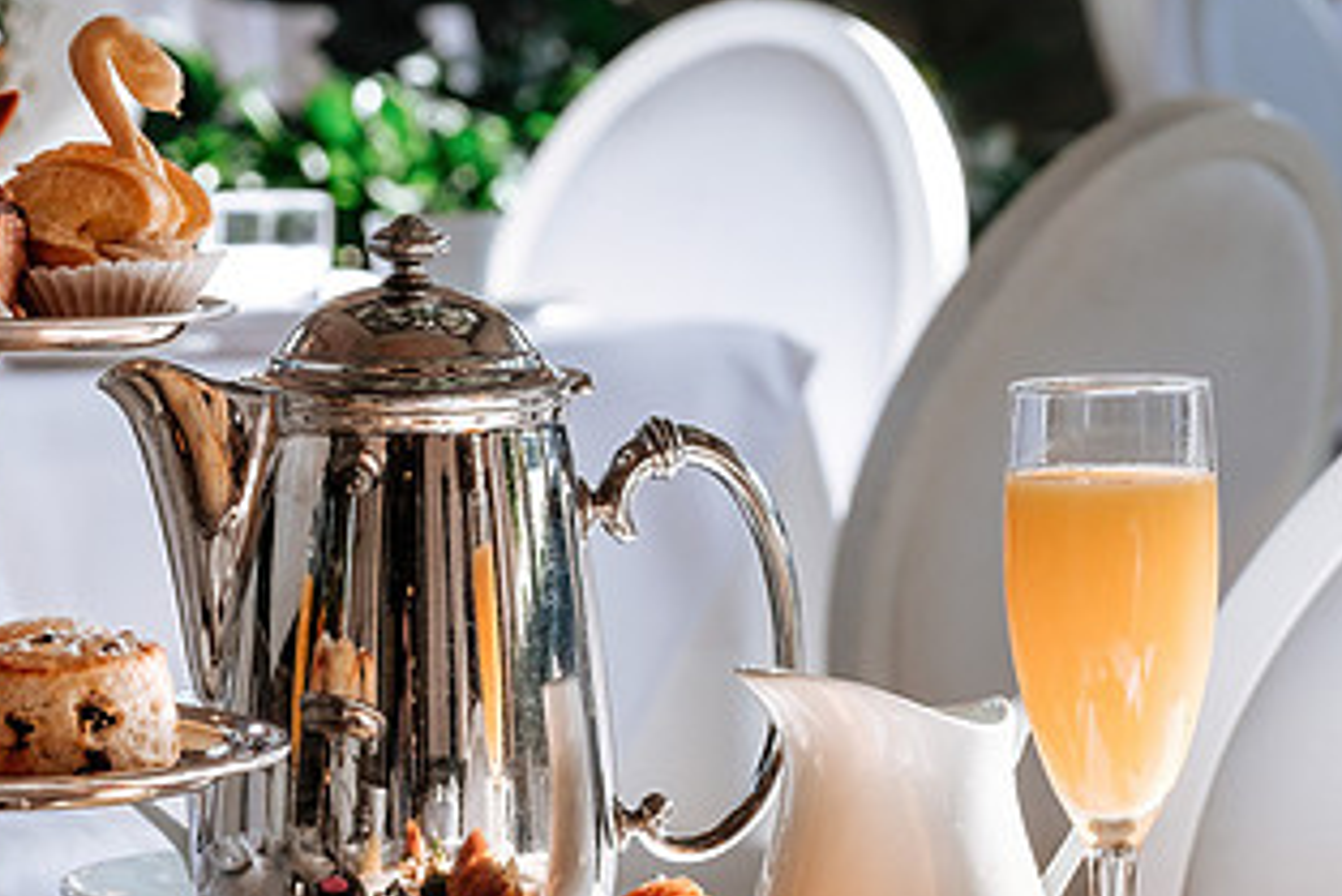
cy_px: 697
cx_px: 116
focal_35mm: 198
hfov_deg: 10.3
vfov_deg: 6.9
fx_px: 7384
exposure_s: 1/125
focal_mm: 71.5
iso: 200
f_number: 8
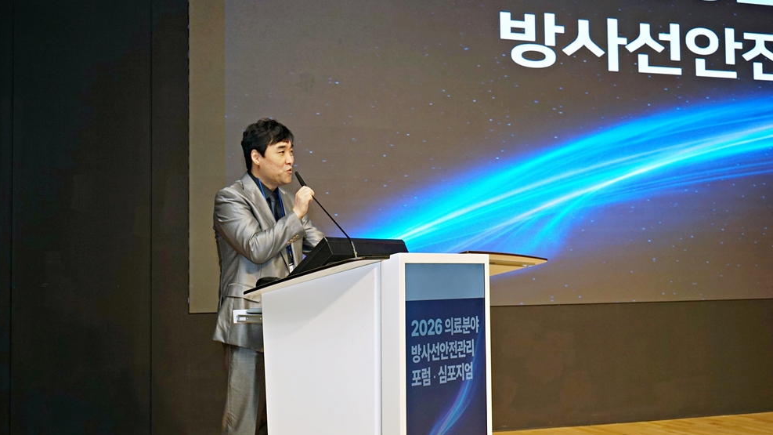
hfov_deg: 39.9
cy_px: 199
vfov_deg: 23.0
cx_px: 388
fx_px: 1066
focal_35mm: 52
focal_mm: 49
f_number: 7.1
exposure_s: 1/100
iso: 400
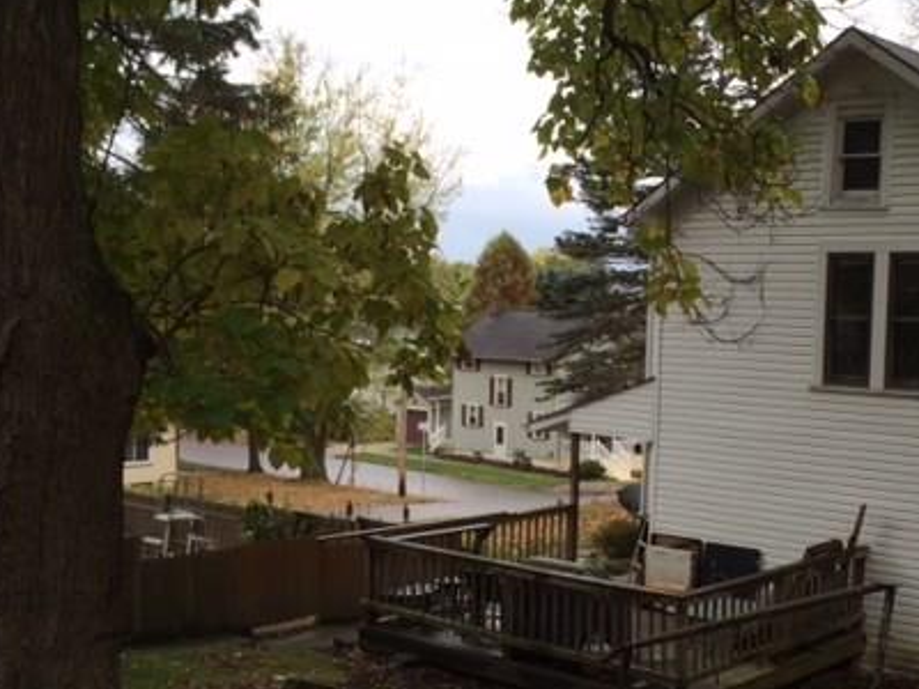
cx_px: 682
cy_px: 411
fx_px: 1274
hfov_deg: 38.7
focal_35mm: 48
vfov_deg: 30.2
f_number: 2.2
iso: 32
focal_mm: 4.12
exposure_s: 1/263
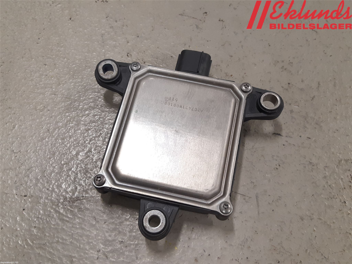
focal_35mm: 26
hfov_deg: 67.3
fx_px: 264
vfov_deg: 53.1
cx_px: 176
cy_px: 132
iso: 100
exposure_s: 1/50
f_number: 1.7
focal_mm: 3.93
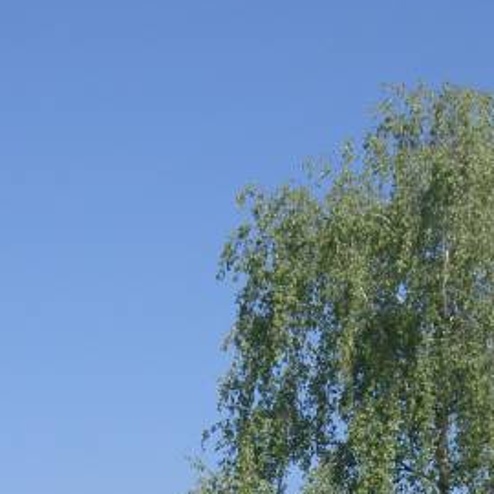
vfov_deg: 11.7
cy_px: 712
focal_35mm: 144
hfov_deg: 12.1
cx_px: 311
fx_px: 2325
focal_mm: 11.3
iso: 100
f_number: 5.5
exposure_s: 1/500
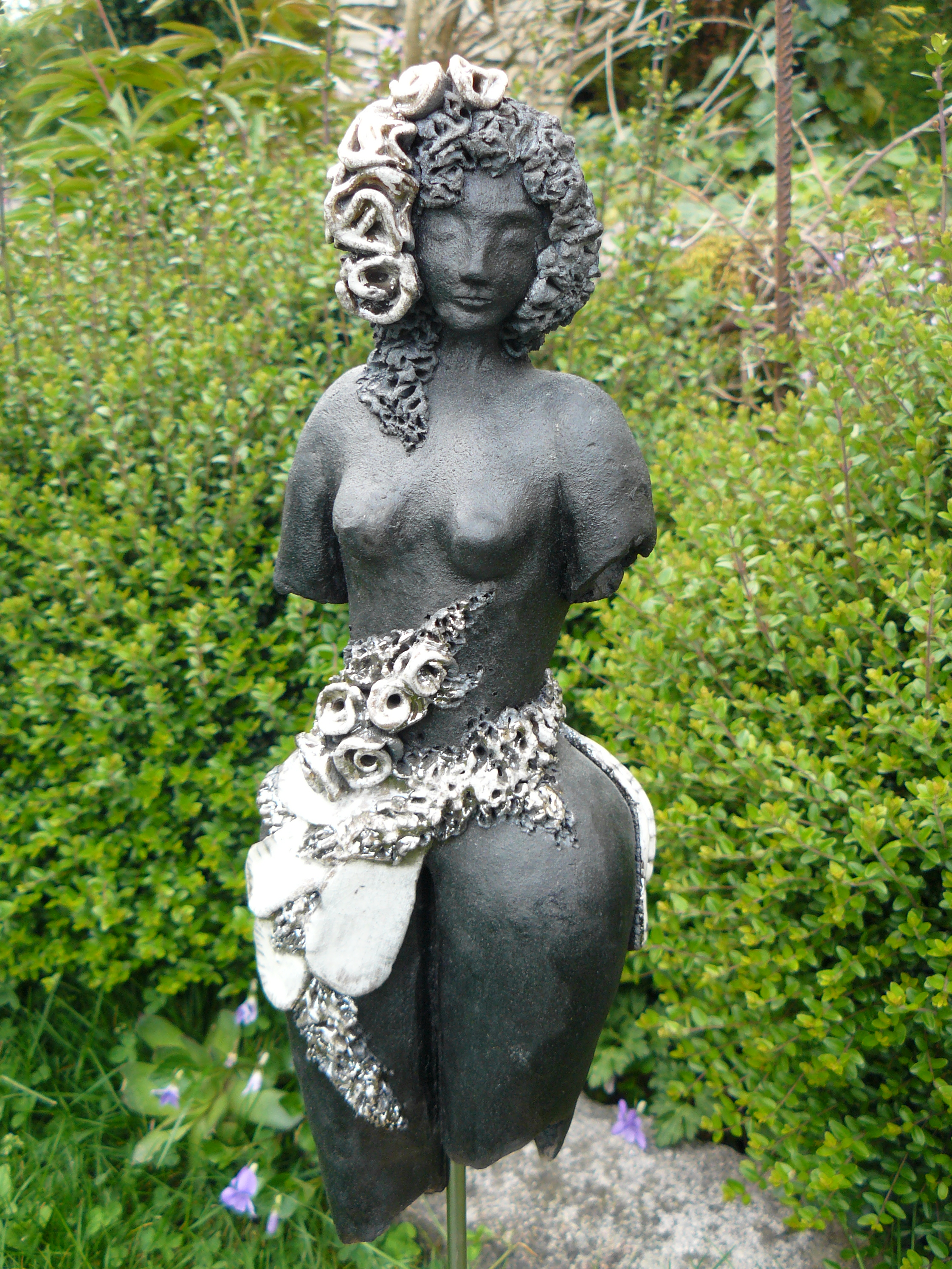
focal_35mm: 37
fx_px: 1357
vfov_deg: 50.1
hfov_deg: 38.7
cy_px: 636
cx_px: 468
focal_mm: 6
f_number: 2.8
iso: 125
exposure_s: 1/30
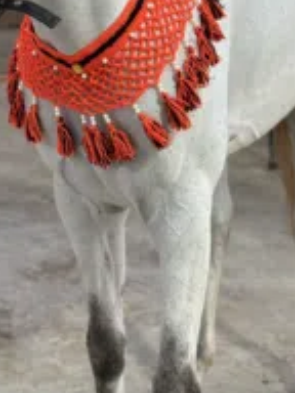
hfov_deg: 14.8
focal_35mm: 100
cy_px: 6
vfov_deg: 19.1
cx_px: 94
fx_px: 1136
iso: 64
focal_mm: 6.86
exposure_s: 1/100
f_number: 1.78
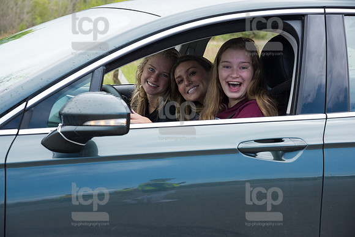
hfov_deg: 22.1
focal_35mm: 92
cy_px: 118
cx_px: 178
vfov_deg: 14.9
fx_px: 907
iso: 1250
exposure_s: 1/800
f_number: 7.1
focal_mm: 92
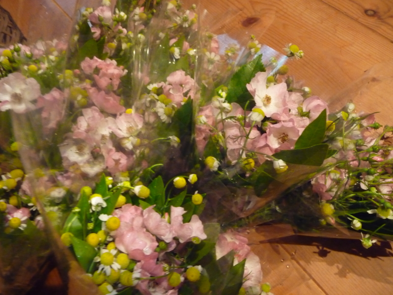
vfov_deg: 49.7
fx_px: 318
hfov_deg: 63.4
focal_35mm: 28
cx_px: 196
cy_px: 148
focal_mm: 4.7
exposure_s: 1/15
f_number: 3.3
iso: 800
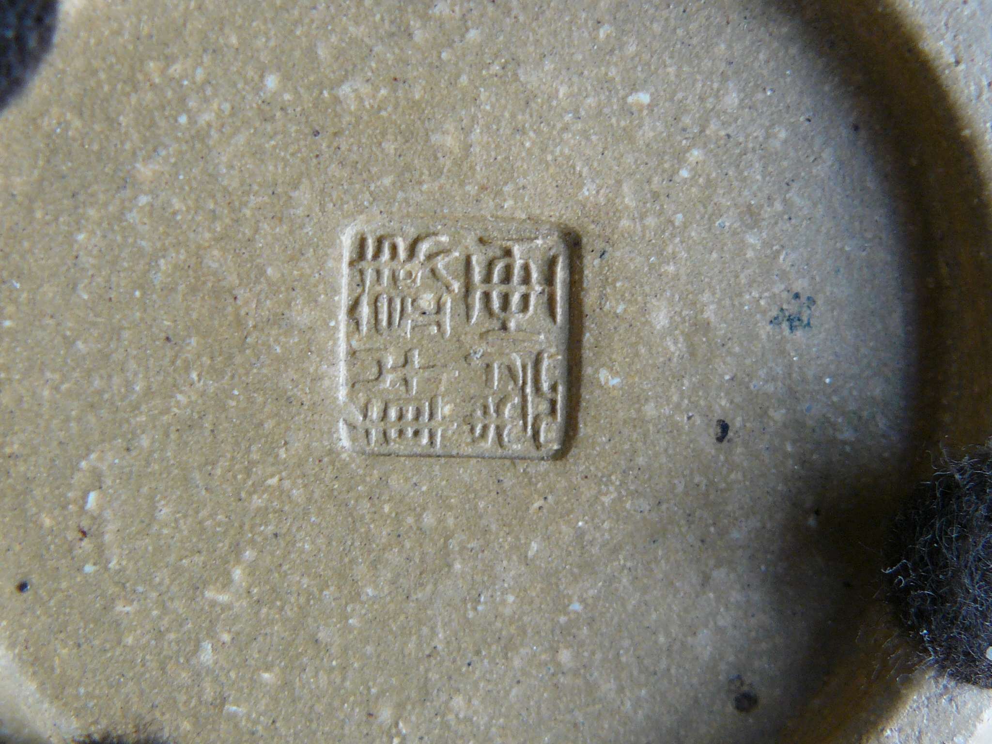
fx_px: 1691
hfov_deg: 32.7
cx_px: 496
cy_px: 372
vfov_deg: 24.8
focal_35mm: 59
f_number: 2.8
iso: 100
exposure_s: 1/40
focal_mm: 6.4
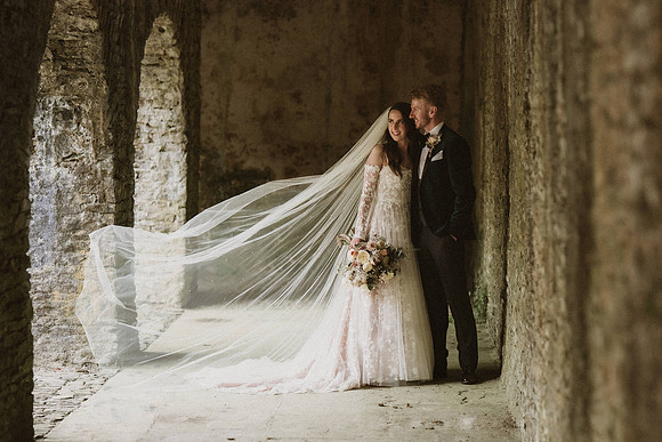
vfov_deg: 11.6
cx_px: 426
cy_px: 196
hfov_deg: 17.3
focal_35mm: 118
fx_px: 2172
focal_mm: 85
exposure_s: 1/1600
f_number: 2
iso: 1000
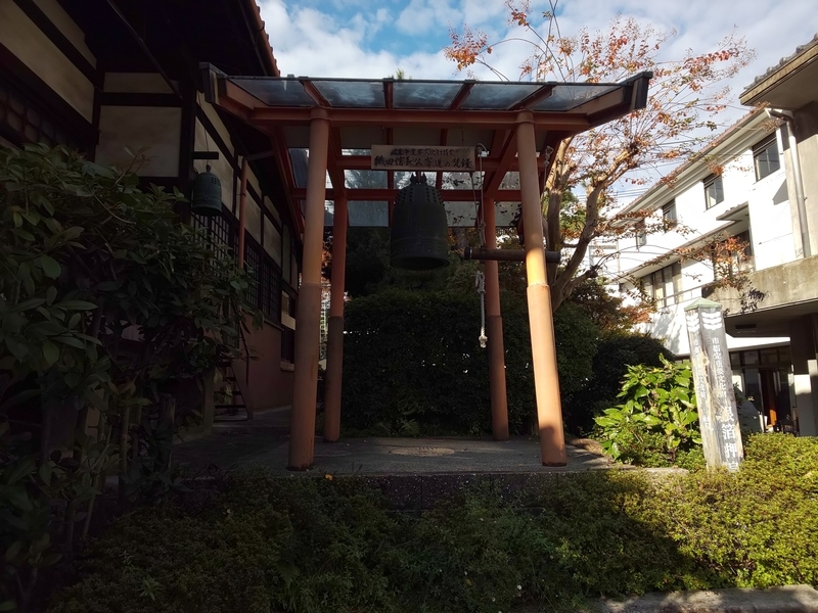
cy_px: 306
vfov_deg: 66.0
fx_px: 473
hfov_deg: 81.7
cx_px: 409
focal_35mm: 20
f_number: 1.94
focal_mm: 3.45
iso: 28
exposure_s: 1/576
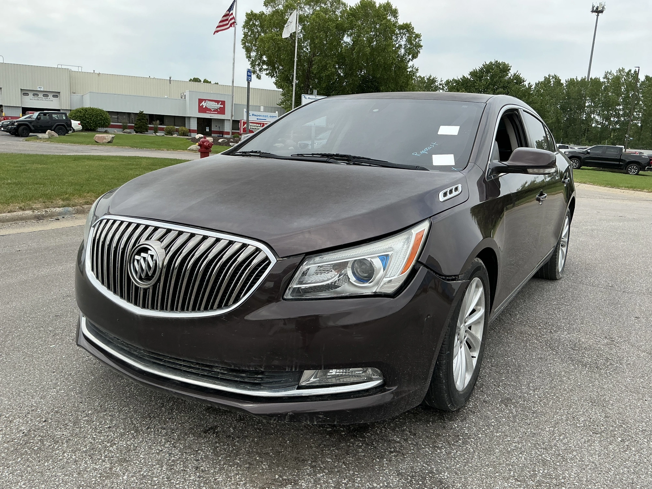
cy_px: 244
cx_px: 326
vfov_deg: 49.7
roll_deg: -2.9
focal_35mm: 28
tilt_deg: -9.3
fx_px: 527
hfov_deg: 63.4
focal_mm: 3
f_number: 1.8
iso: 25
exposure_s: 1/978
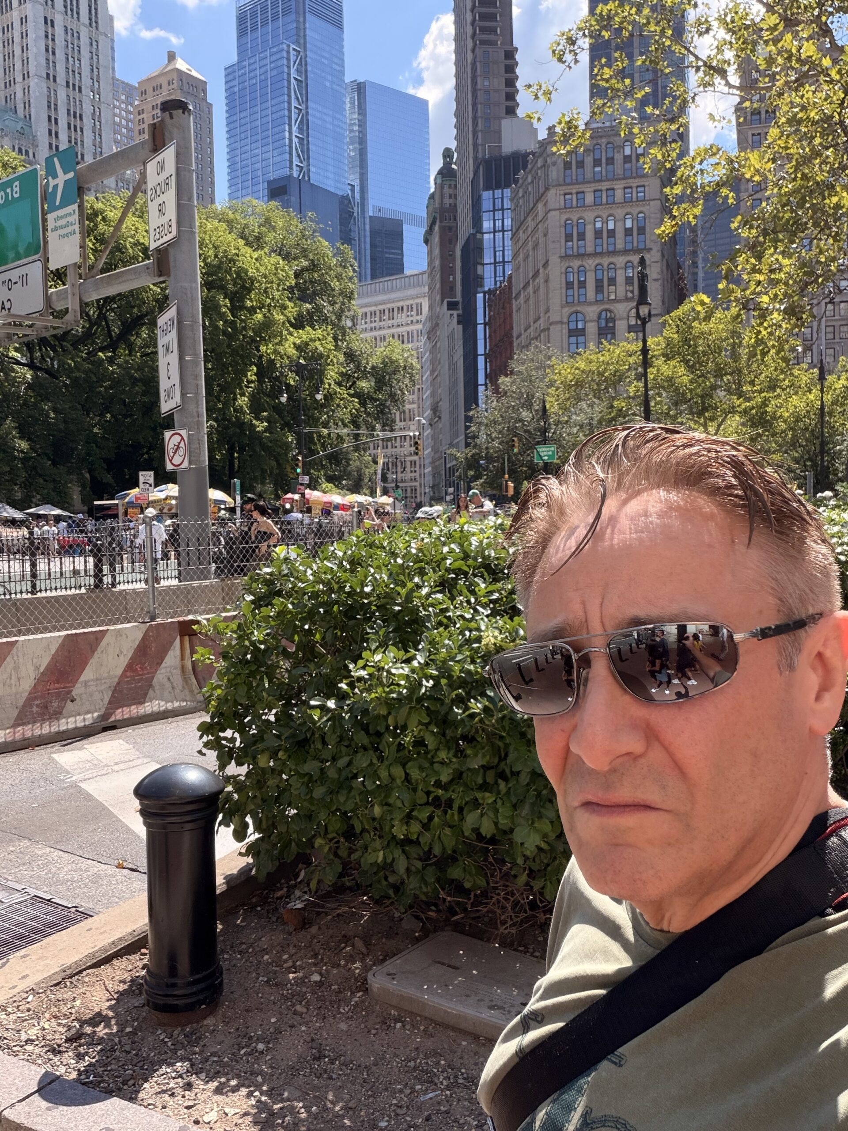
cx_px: 424
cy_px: 566
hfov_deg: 46.8
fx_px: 980
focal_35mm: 30
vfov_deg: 60.0
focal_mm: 2.71
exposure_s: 1/782
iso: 40
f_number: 1.9
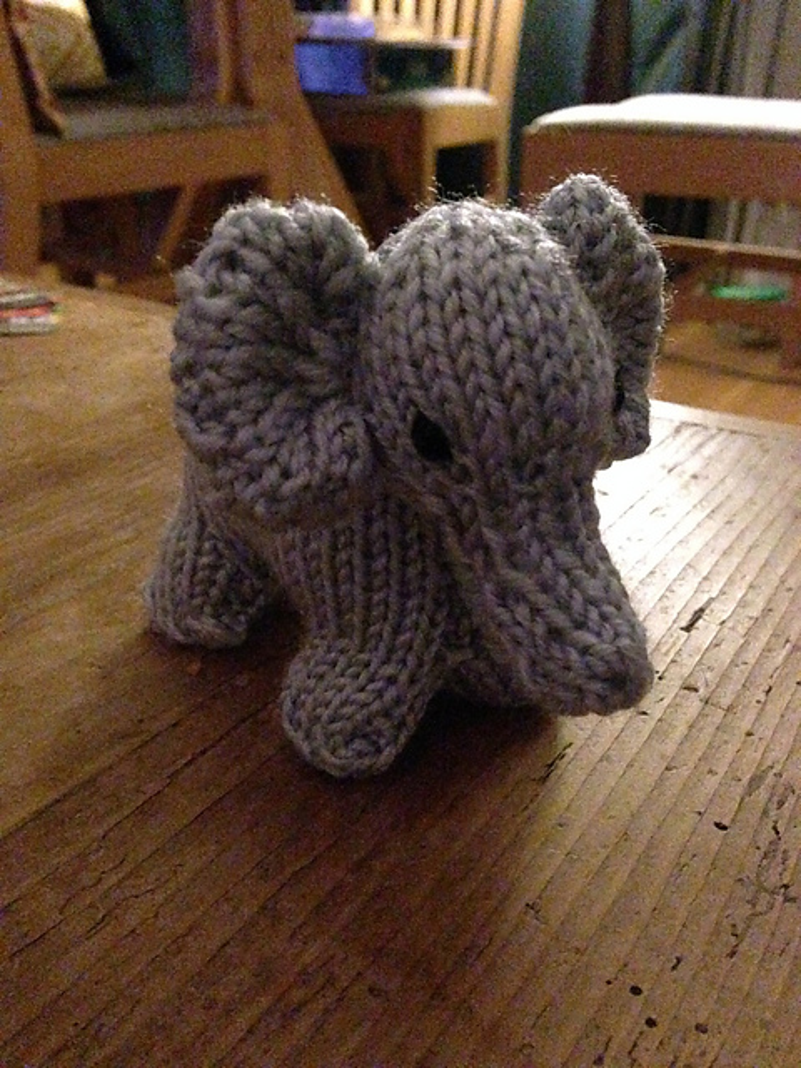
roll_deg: +1.2
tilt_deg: -25.3
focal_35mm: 33
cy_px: 534
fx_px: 1018
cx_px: 400
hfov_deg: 42.9
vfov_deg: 55.4
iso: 3200
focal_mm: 4.12
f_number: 2.4
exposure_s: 1/15
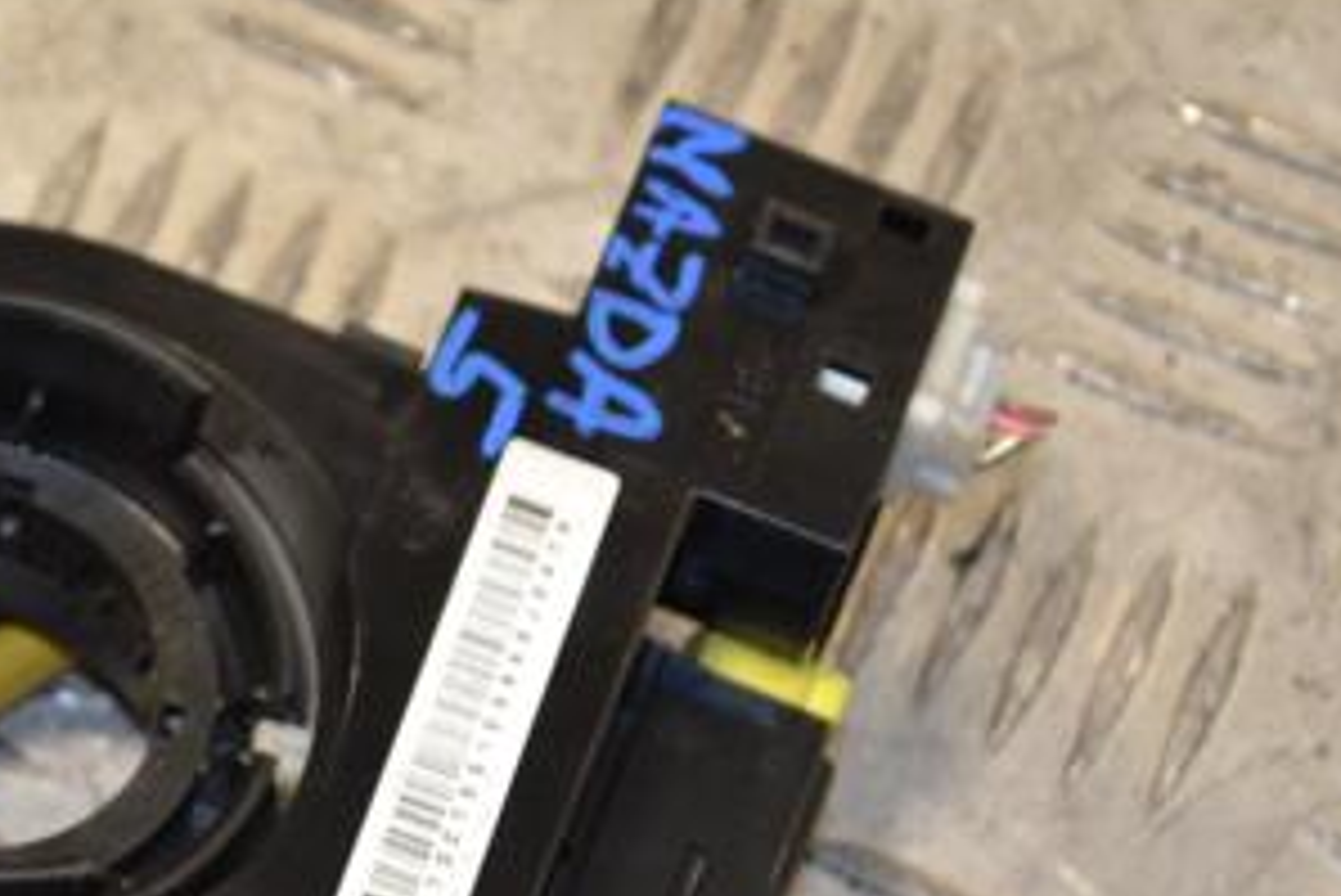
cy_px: 549
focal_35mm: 166
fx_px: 6186
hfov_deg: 12.3
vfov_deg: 8.3
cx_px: 140
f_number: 5.6
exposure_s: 1/80
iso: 400
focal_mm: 55
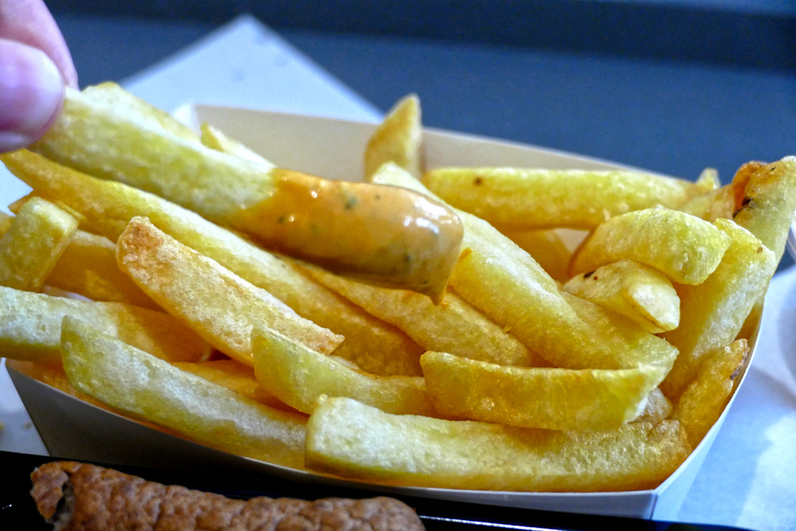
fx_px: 2698
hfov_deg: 16.8
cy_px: 266
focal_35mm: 122
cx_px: 398
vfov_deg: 11.2
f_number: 3.9
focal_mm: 44.4
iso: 1600
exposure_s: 1/80
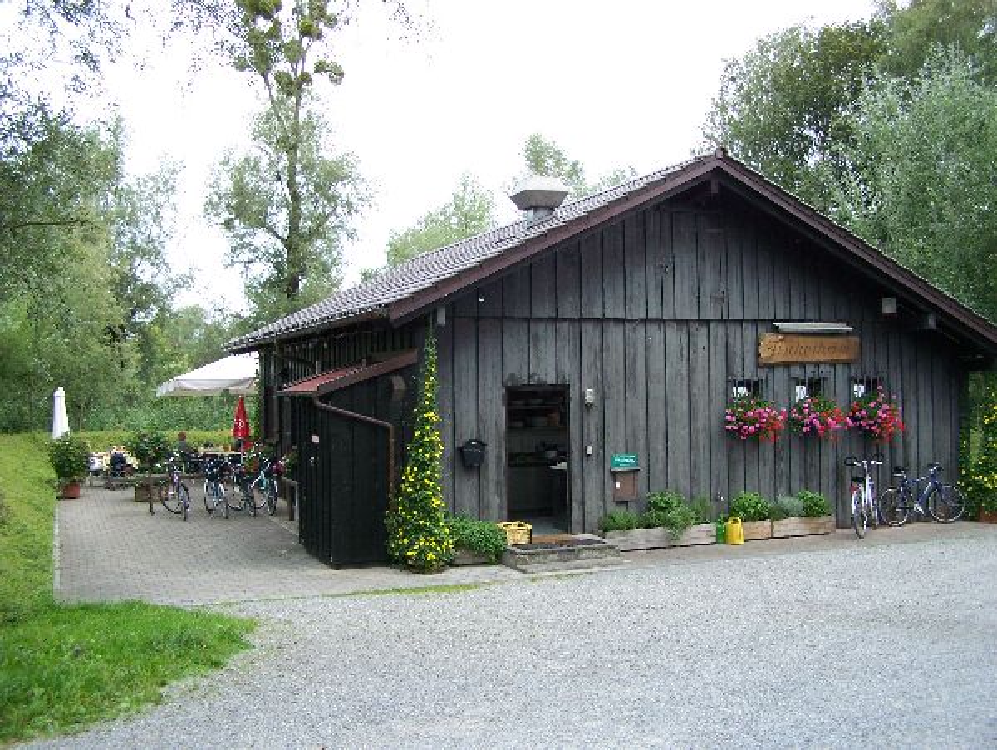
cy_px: 375
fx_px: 1095
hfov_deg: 48.9
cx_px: 498
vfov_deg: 37.8
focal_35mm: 38
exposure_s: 1/320
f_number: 2.8
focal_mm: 6.3
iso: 80
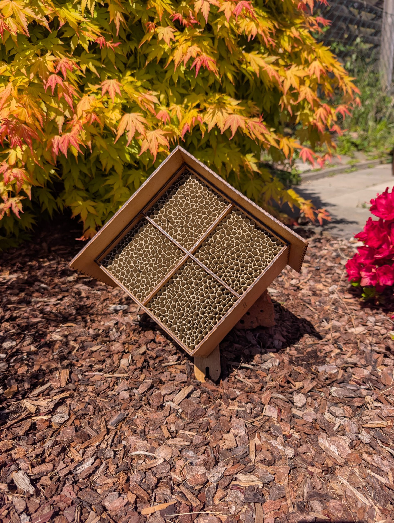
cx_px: 197
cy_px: 262
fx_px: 363
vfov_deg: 71.5
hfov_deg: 56.9
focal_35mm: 24
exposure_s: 1/1783
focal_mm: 6.9
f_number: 1.68
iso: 21
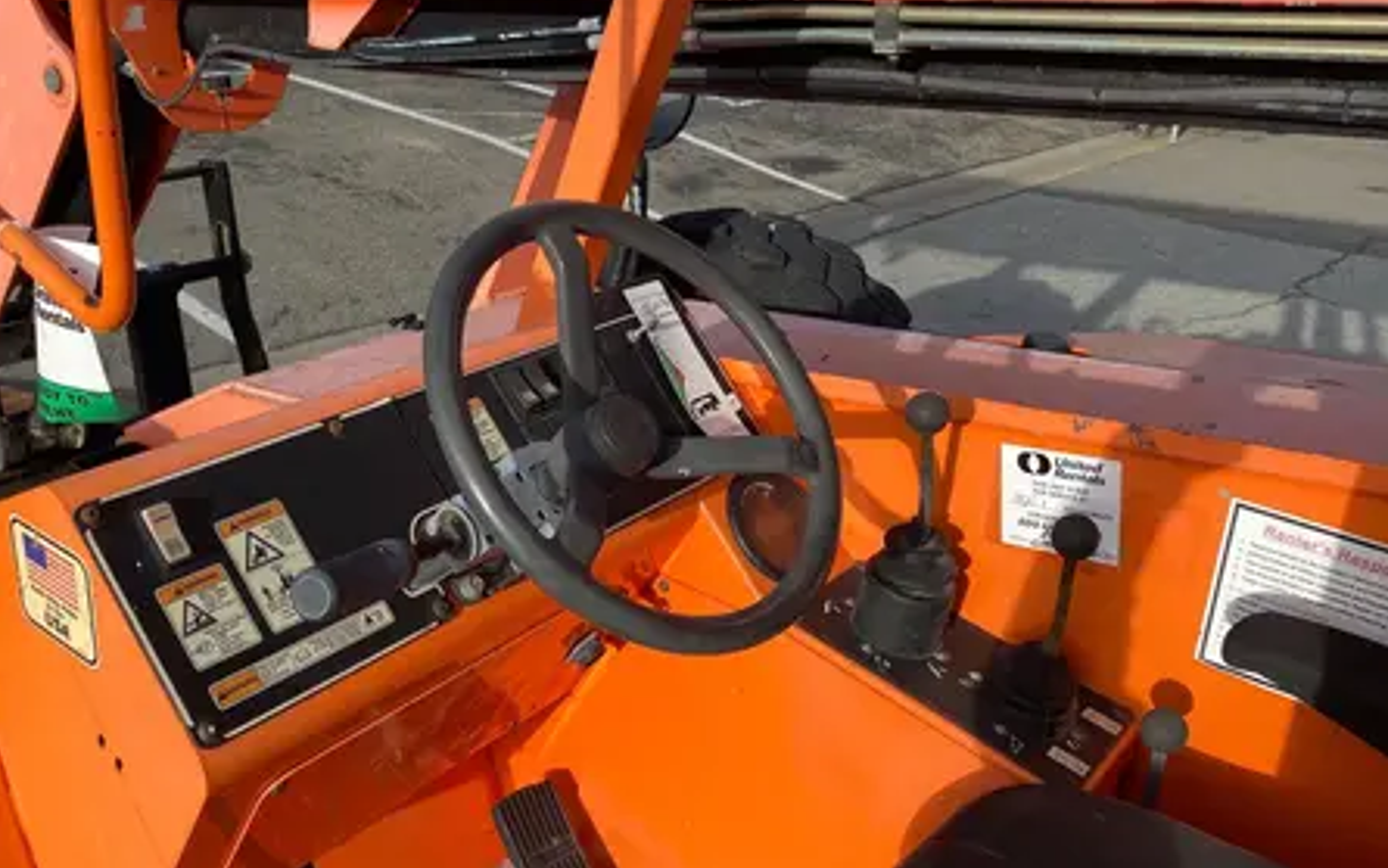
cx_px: 629
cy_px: 394
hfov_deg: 56.6
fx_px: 1286
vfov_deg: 37.3
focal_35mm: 34
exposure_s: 1/1838
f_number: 1.8
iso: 32
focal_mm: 4.25
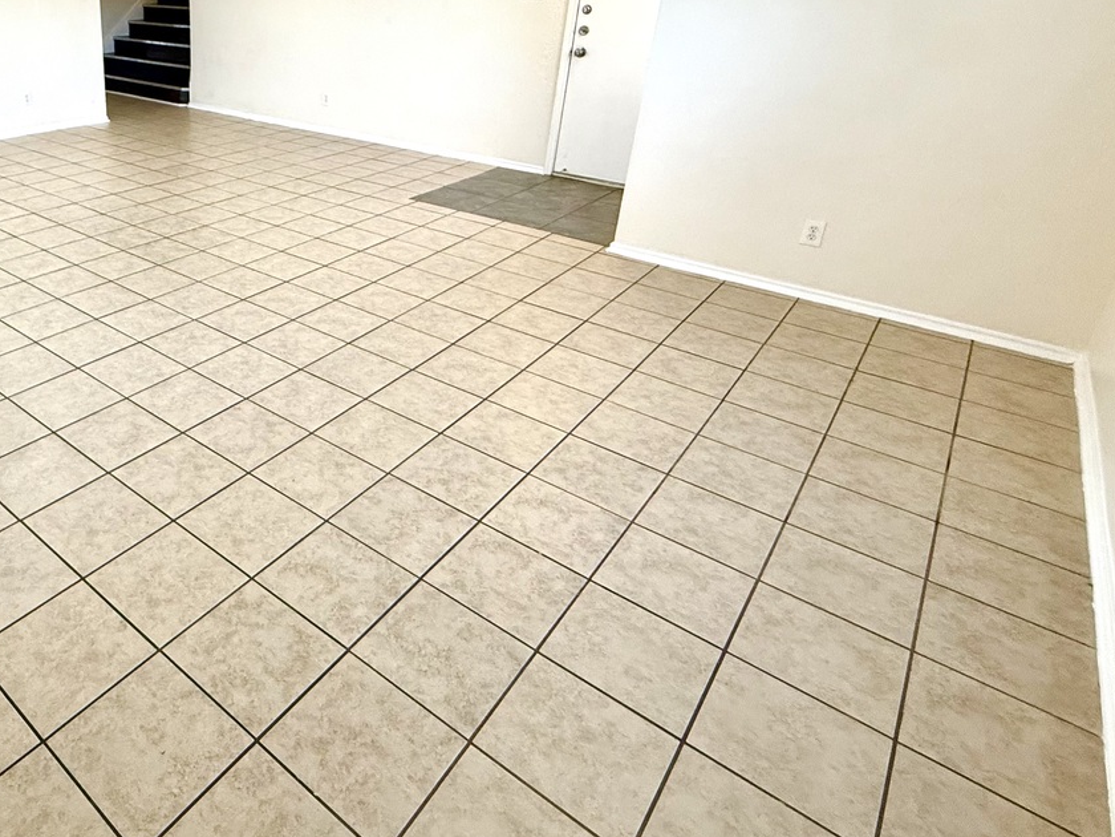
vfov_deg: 55.1
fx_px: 773
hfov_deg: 65.7
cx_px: 239
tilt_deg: -20.3
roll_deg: -0.7
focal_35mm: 24
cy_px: 248
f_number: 2.2
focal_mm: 2.22
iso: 250
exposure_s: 1/120
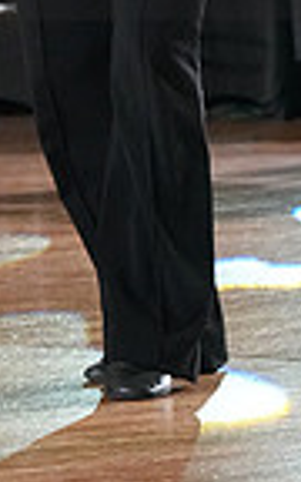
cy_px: -90
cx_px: 423
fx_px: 6917
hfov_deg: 2.5
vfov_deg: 4.0
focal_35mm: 527
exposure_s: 1/400
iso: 8000
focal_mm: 128
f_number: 6.3
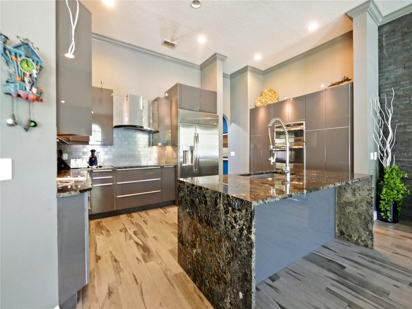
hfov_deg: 102.1
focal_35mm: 14
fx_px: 167
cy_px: 154
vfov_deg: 85.7
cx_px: 206
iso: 3200
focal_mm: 7
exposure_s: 1/13
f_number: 4
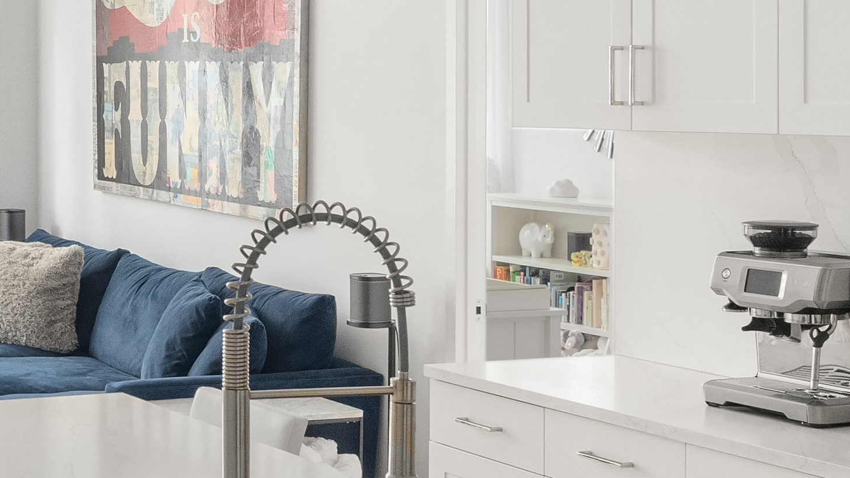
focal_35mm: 73
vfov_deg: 16.5
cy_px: 238
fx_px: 1645
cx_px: 53
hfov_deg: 27.7
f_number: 11
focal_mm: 17
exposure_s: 1/2.5
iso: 1000
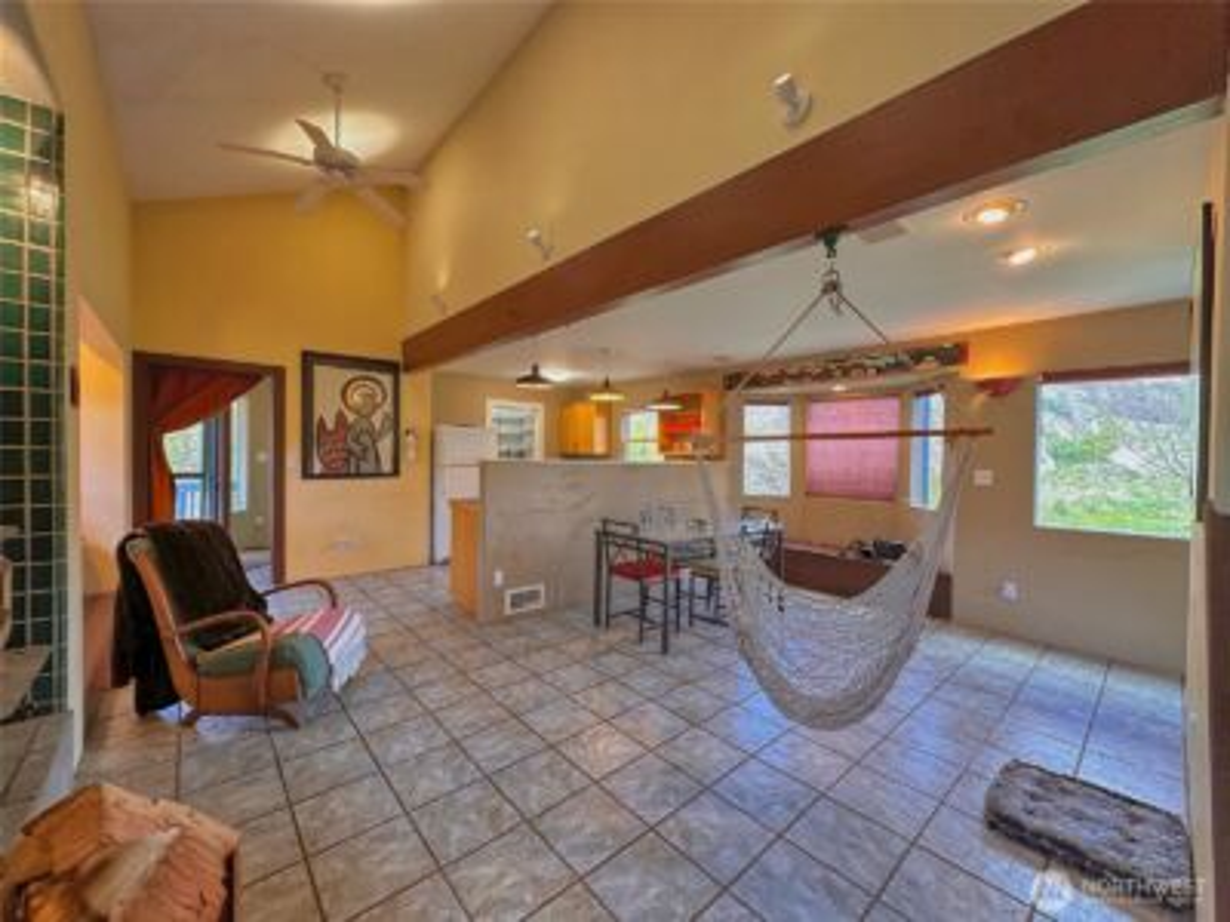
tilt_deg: -0.4
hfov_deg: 102.1
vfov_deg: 85.7
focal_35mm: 14
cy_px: 461
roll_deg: -1.2
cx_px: 615
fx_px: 497
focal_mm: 2.2
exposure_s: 1/60
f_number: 2.2
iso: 200
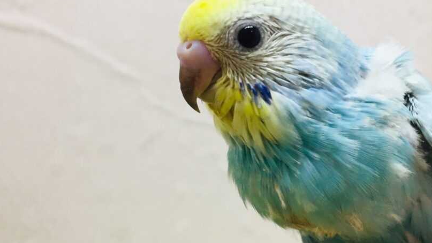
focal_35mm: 47
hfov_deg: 43.2
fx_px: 538
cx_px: 285
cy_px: 112
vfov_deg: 25.4
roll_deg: -0.6
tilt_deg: +0.2
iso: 50
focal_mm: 4.15
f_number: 2.2
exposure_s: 1/30
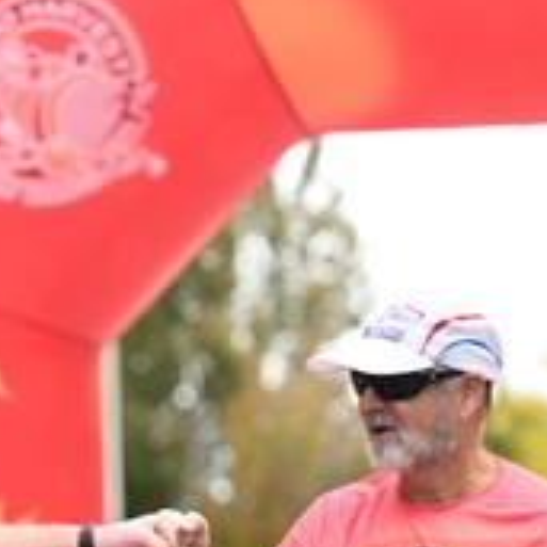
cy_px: 502
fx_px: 4505
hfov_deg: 6.9
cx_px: 126
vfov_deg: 6.9
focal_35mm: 252
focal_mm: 92
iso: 640
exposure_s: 1/2000
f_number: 2.8
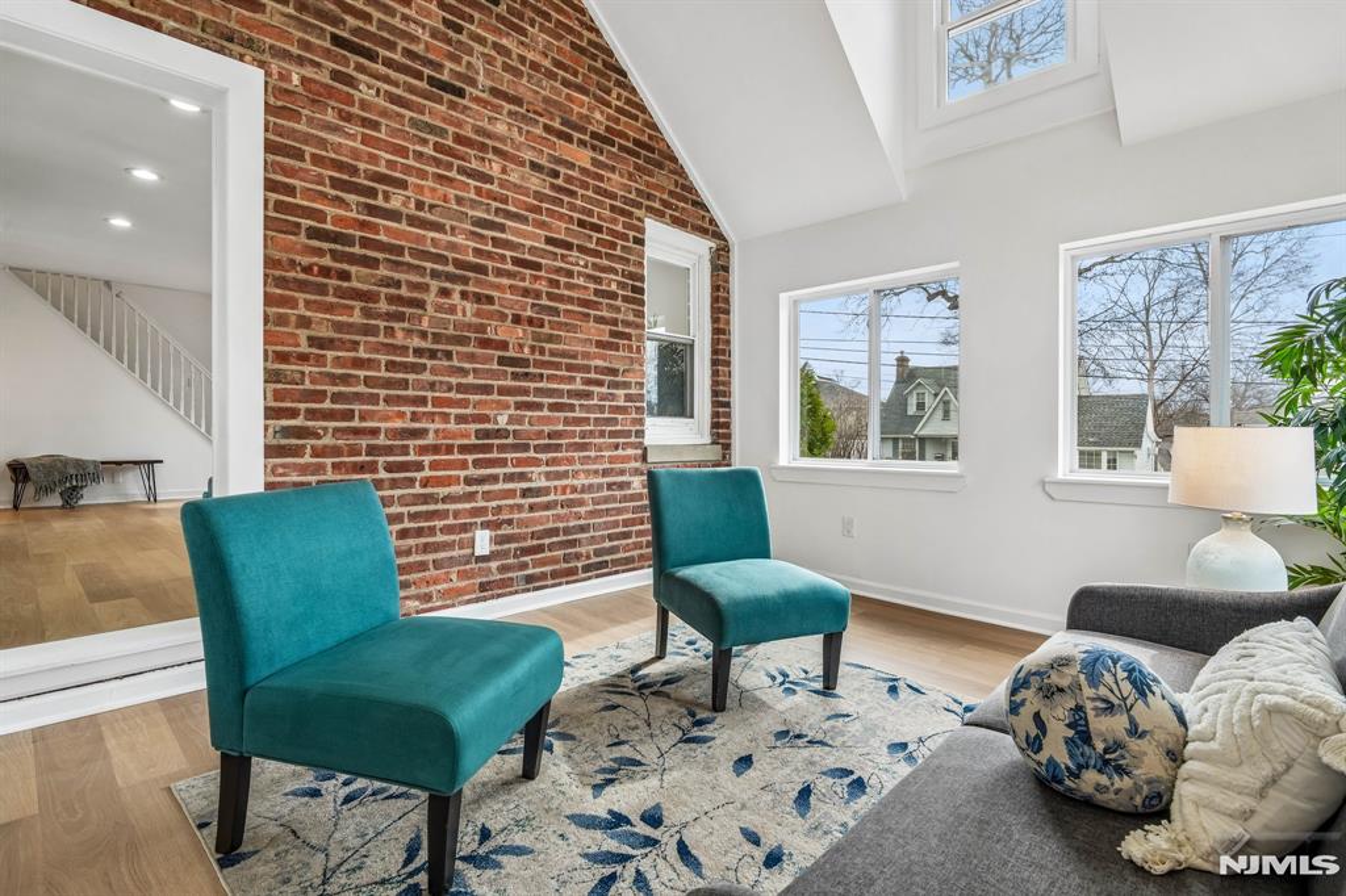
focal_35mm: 16
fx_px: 598
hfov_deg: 96.8
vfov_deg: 73.7
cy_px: 448
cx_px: 673
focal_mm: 16
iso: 400
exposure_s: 1/20
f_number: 8
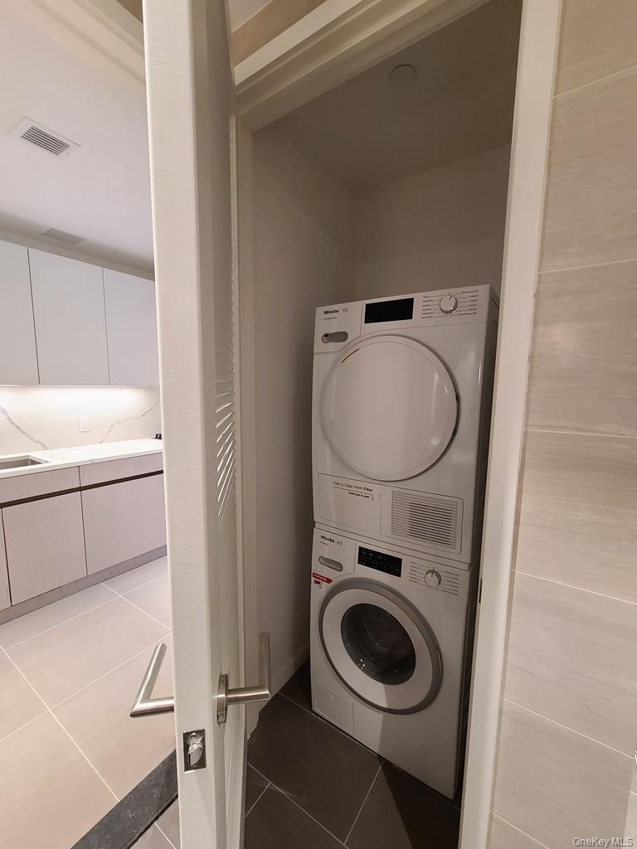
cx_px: 318
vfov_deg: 106.2
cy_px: 424
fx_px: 319
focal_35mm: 13
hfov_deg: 89.9
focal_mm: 2.2
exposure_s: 1/59
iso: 400
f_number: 2.2
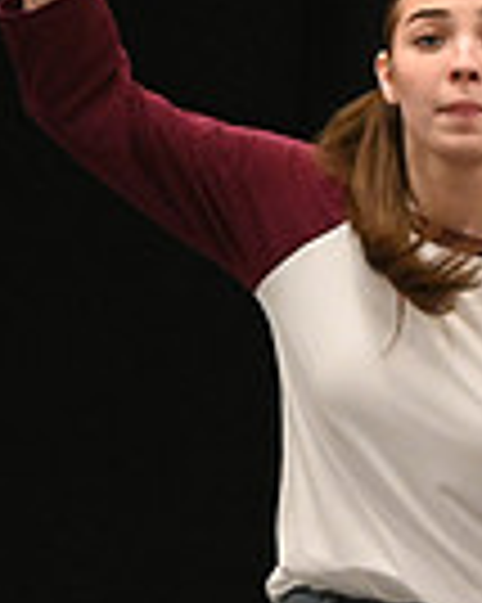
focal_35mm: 1097
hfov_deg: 1.4
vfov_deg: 1.8
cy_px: -58
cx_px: 1234
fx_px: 19584
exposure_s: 1/250
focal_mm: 270
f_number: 6
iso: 8000
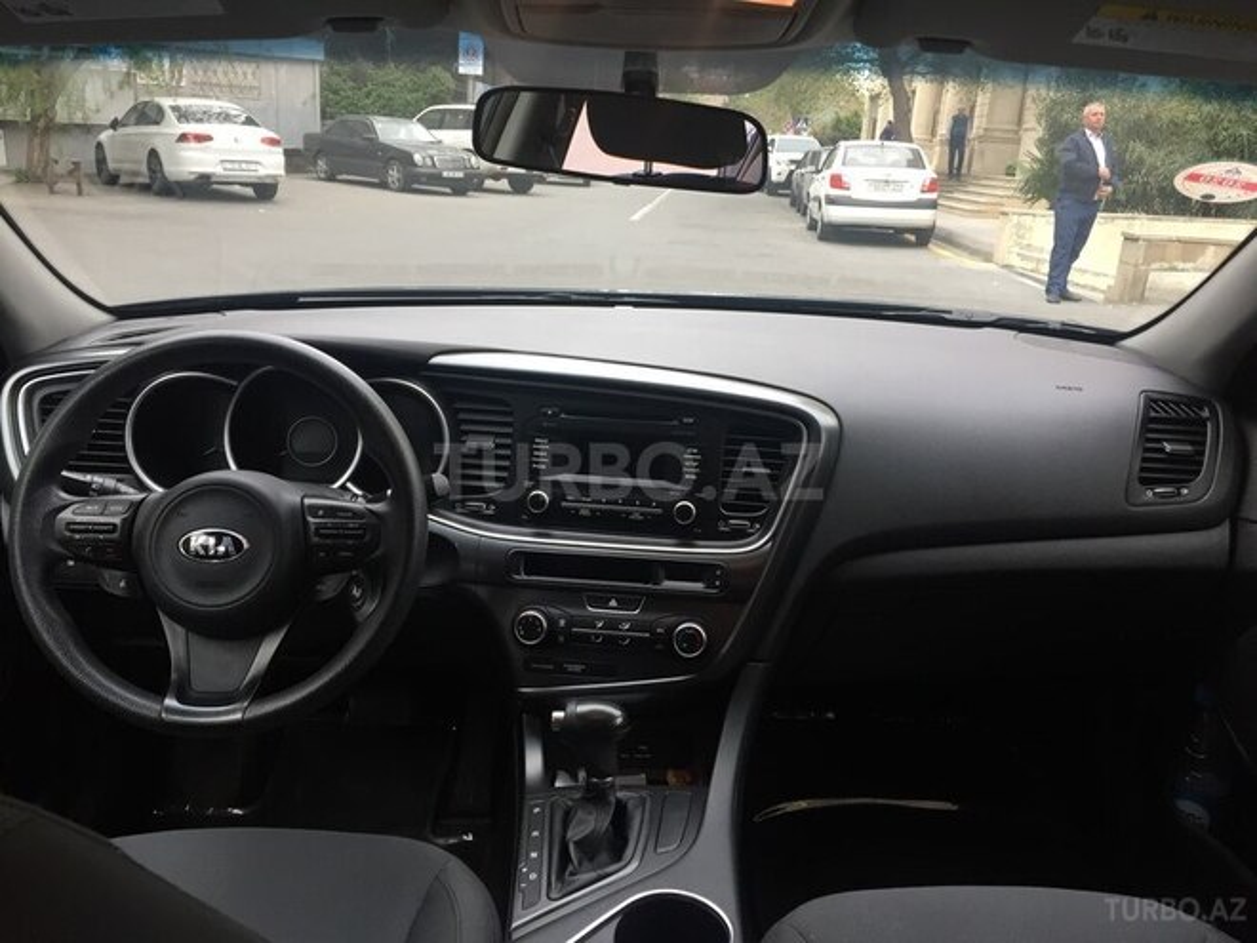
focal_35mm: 29
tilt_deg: -16.0
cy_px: 472
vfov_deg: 48.2
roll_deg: -4.9
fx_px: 1053
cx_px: 628
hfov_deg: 61.7
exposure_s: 1/33
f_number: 2.2
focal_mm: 4.15
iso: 40
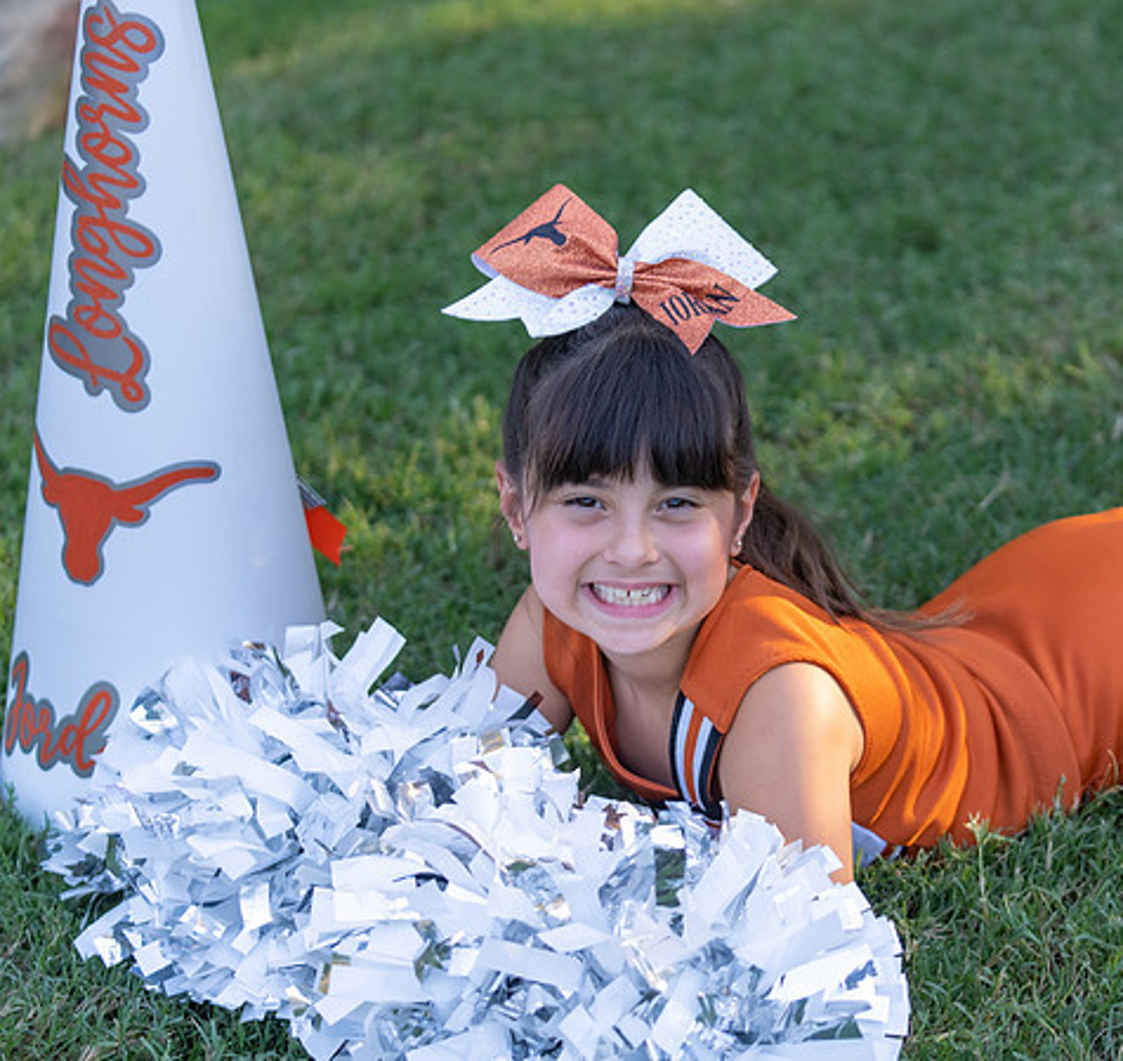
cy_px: 619
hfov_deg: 17.6
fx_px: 3612
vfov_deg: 16.7
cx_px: 737
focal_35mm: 101
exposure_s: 1/320
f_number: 2.8
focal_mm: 70
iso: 200
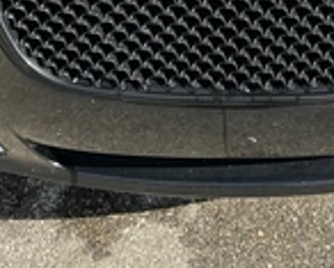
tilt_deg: -38.5
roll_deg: -1.6
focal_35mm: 75
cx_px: 263
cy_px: -30
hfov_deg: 25.0
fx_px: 742
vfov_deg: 19.5
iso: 25
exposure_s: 1/509
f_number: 1.8
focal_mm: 3
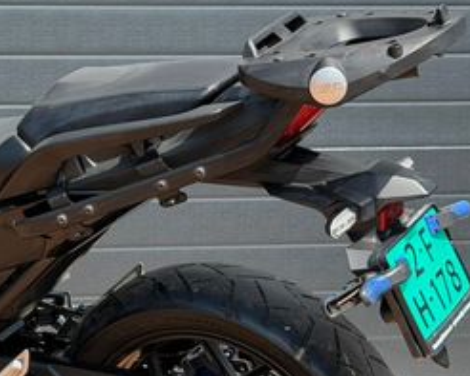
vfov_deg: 12.6
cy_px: 231
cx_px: -67
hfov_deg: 15.3
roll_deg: +0.3
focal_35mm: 122
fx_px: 1698
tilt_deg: -6.4
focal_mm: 6.76
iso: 100
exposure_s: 1/2146
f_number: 1.78
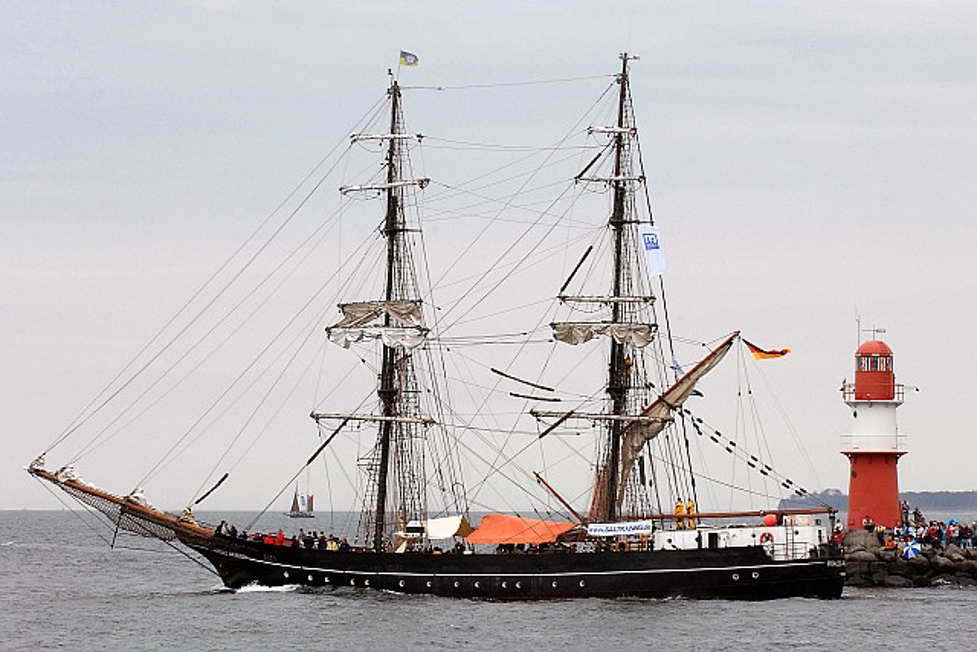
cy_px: 326
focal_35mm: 195
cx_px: 488
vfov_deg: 7.0
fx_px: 5293
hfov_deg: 10.5
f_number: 14
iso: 400
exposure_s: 1/200
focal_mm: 130
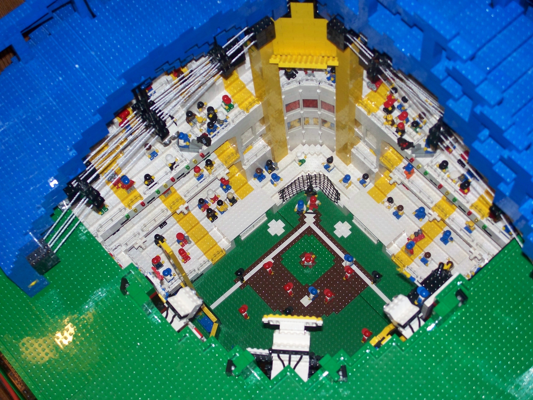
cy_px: 200
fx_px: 908
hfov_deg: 32.7
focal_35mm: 59
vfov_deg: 24.8
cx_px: 266
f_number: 3.2
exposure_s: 1/100
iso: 200
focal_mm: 12.6
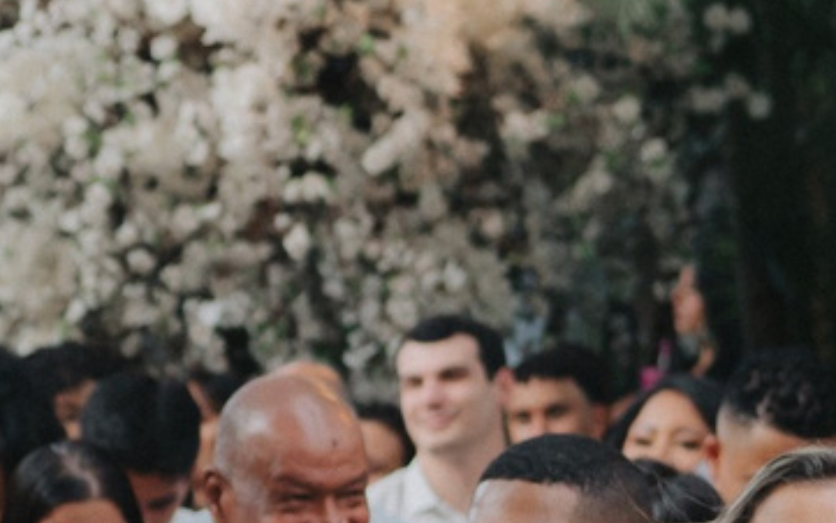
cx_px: -882
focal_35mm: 253
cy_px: 682
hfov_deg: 7.9
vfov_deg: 5.2
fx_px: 5767
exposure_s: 1/320
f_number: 2.2
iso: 250
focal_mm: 35
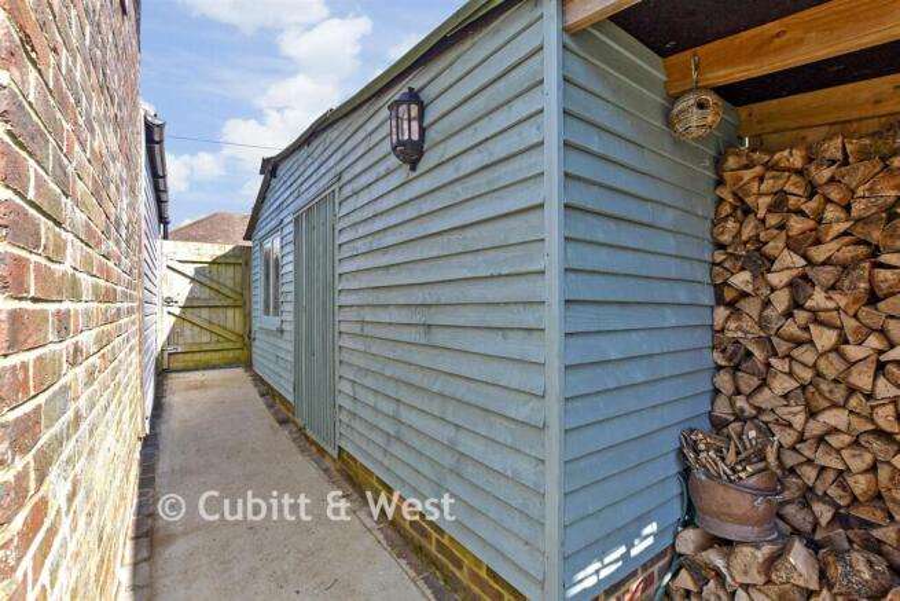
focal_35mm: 15
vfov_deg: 77.4
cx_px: 450
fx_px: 375
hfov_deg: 100.4
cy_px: 300
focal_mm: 10
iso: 160
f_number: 8
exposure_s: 1/125
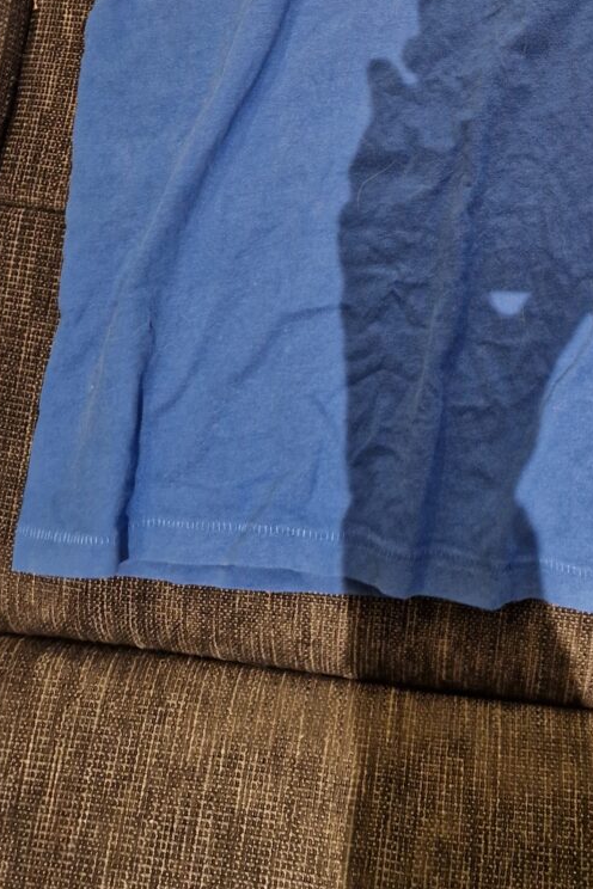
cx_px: 555
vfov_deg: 40.9
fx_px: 1112
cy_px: 121
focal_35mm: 45
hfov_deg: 28.5
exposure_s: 1/50
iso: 640
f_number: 1.8
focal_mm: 5.4
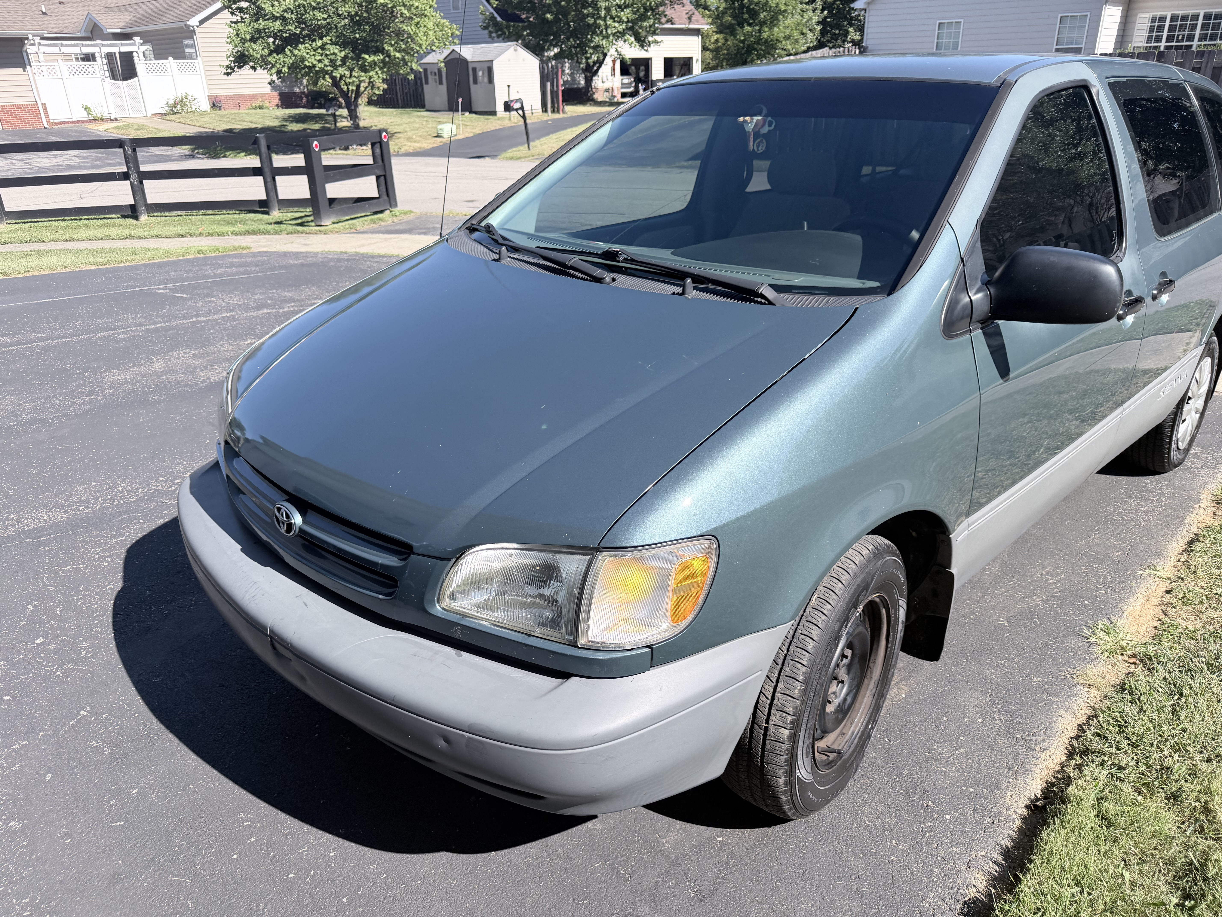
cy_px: 458
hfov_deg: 71.6
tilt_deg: -25.0
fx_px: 847
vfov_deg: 56.8
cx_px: 611
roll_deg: +3.3
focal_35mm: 24
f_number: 1.78
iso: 100
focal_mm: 6.76
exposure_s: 1/3279
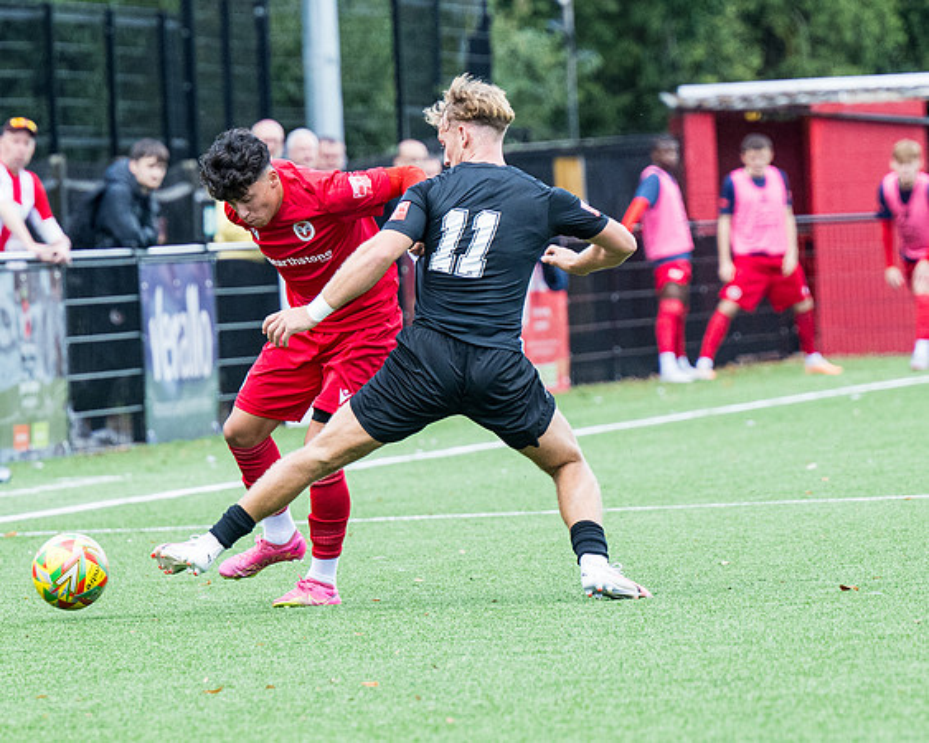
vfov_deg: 3.2
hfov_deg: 4.0
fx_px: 13360
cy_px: 376
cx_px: 246
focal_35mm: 486
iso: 800
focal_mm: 195
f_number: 4.5
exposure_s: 1/1000
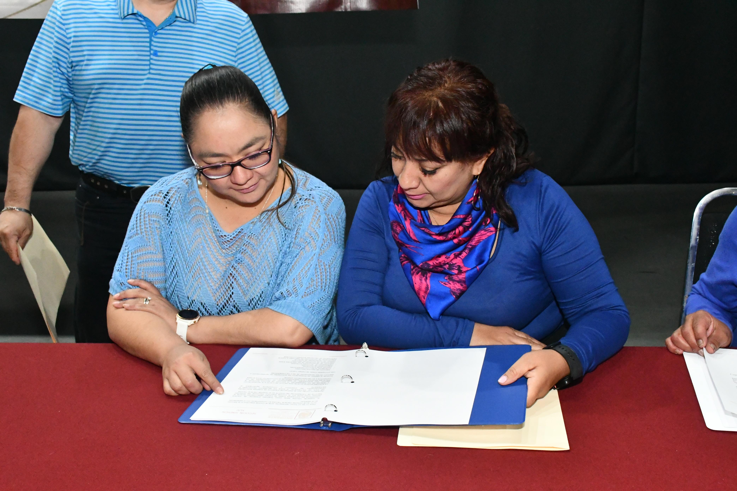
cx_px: 368
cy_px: 246
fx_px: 819
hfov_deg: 48.5
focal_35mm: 40
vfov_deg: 33.4
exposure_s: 1/100
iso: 9000
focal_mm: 27
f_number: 9
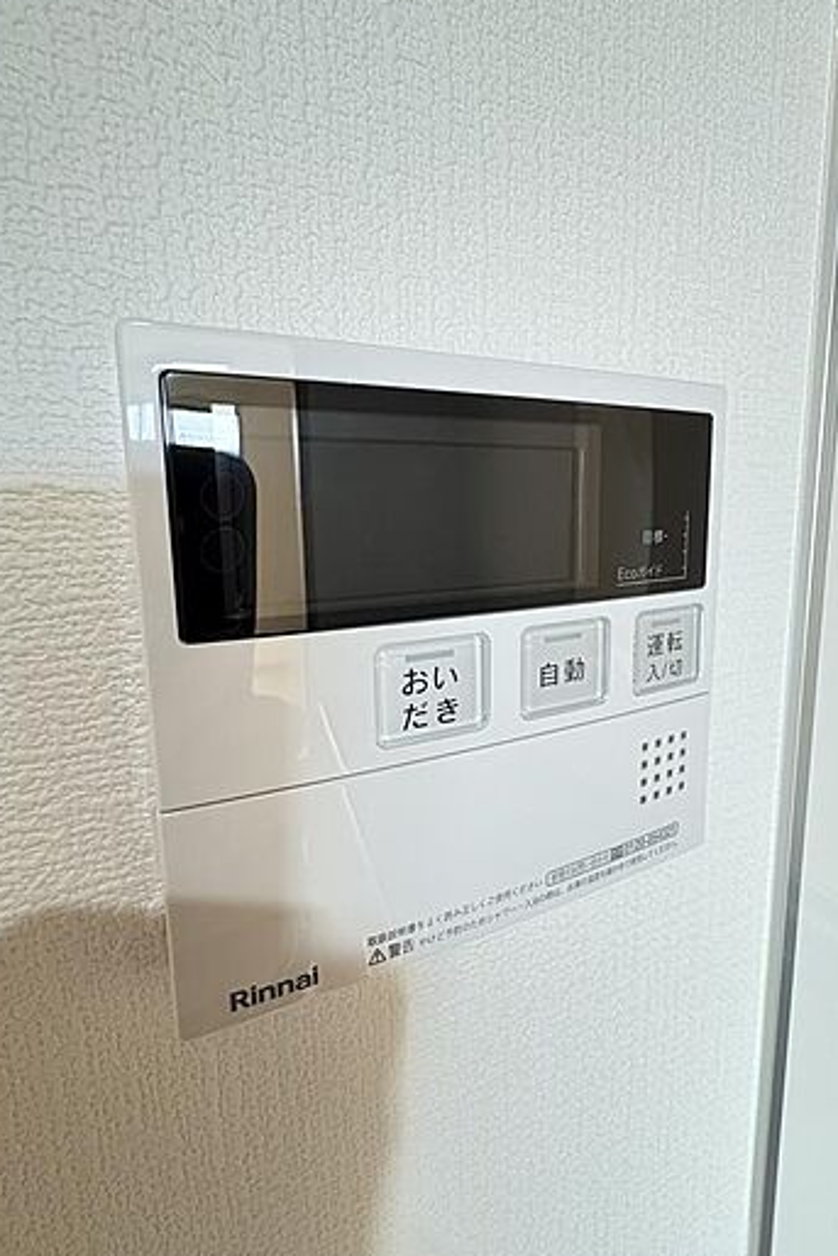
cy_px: 579
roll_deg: -0.6
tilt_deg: -7.8
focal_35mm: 17
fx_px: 593
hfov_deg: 70.1
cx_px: 476
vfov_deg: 93.1
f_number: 2.2
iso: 400
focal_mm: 2.22
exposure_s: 1/60
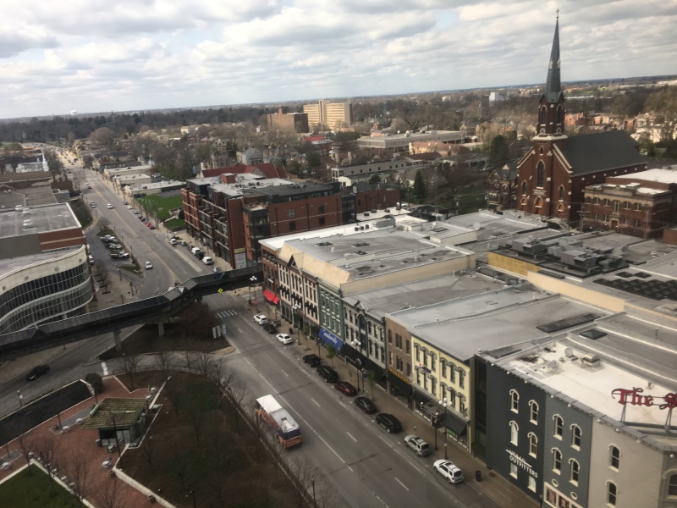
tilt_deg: -15.8
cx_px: 338
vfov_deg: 48.2
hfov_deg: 61.7
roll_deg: +4.7
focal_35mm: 29
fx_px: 567
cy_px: 254
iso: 32
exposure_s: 1/120
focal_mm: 4.15
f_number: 2.2
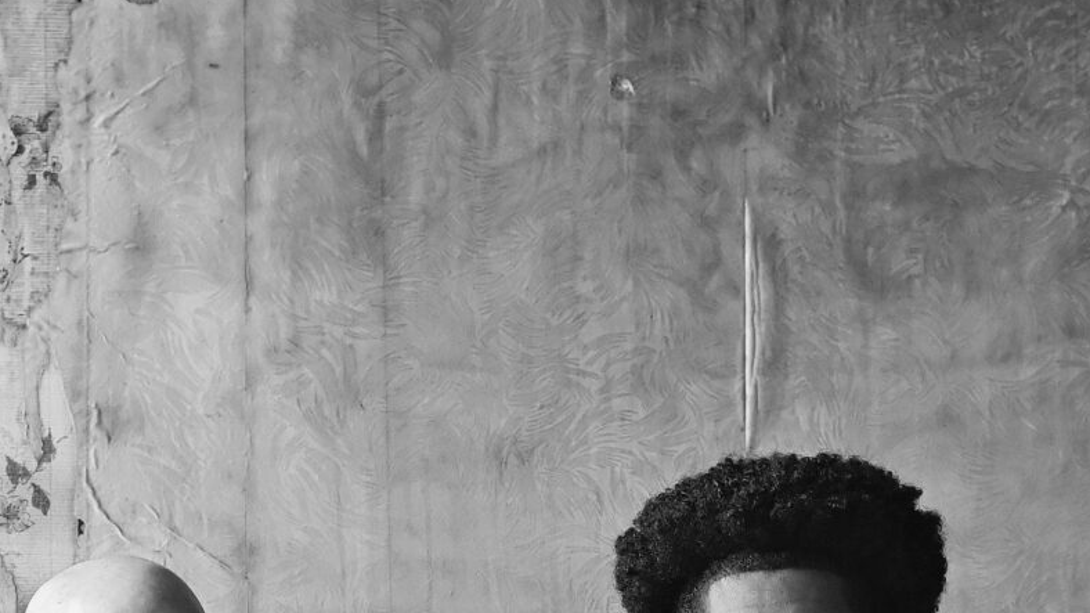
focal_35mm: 170
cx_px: 418
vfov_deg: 7.0
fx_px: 4913
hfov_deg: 12.7
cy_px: 1083
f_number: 5.6
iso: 1600
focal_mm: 50
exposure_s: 1/100
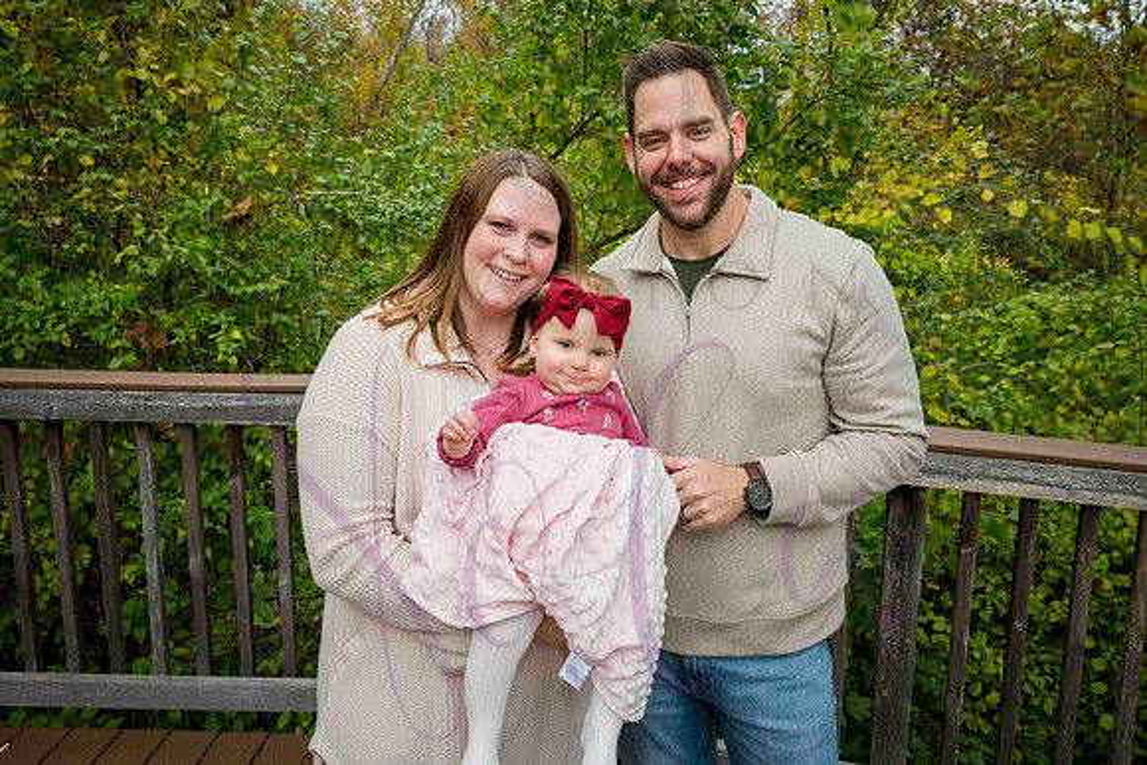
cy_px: 306
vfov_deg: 45.0
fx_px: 918
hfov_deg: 64.0
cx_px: 566
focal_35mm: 29
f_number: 6.3
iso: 400
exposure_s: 1/640
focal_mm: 24
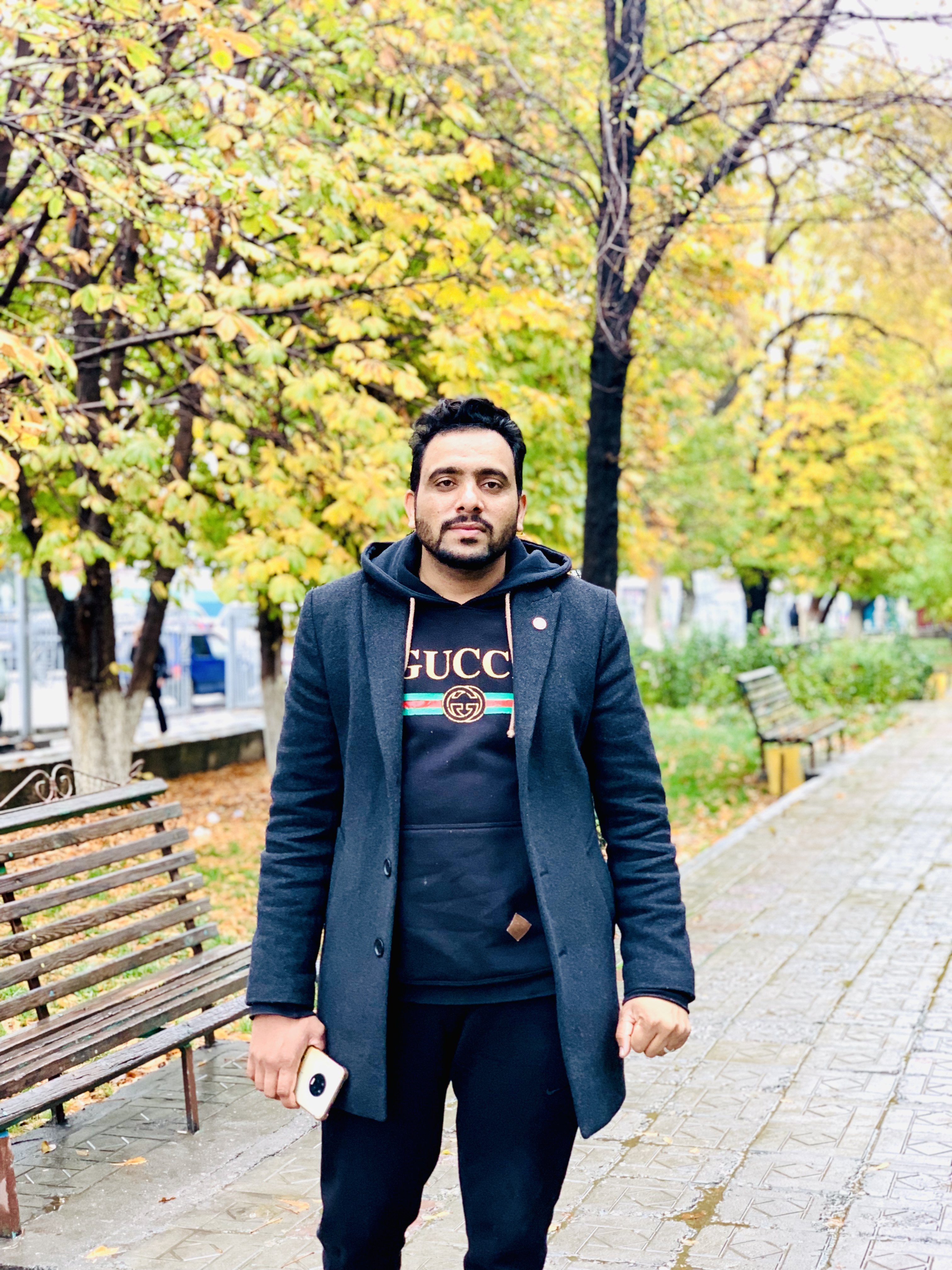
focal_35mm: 52
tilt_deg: +0.1
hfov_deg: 28.0
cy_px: 635
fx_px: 1907
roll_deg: +0.9
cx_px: 476
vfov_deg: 36.8
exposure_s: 1/104
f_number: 2.4
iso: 125
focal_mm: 6
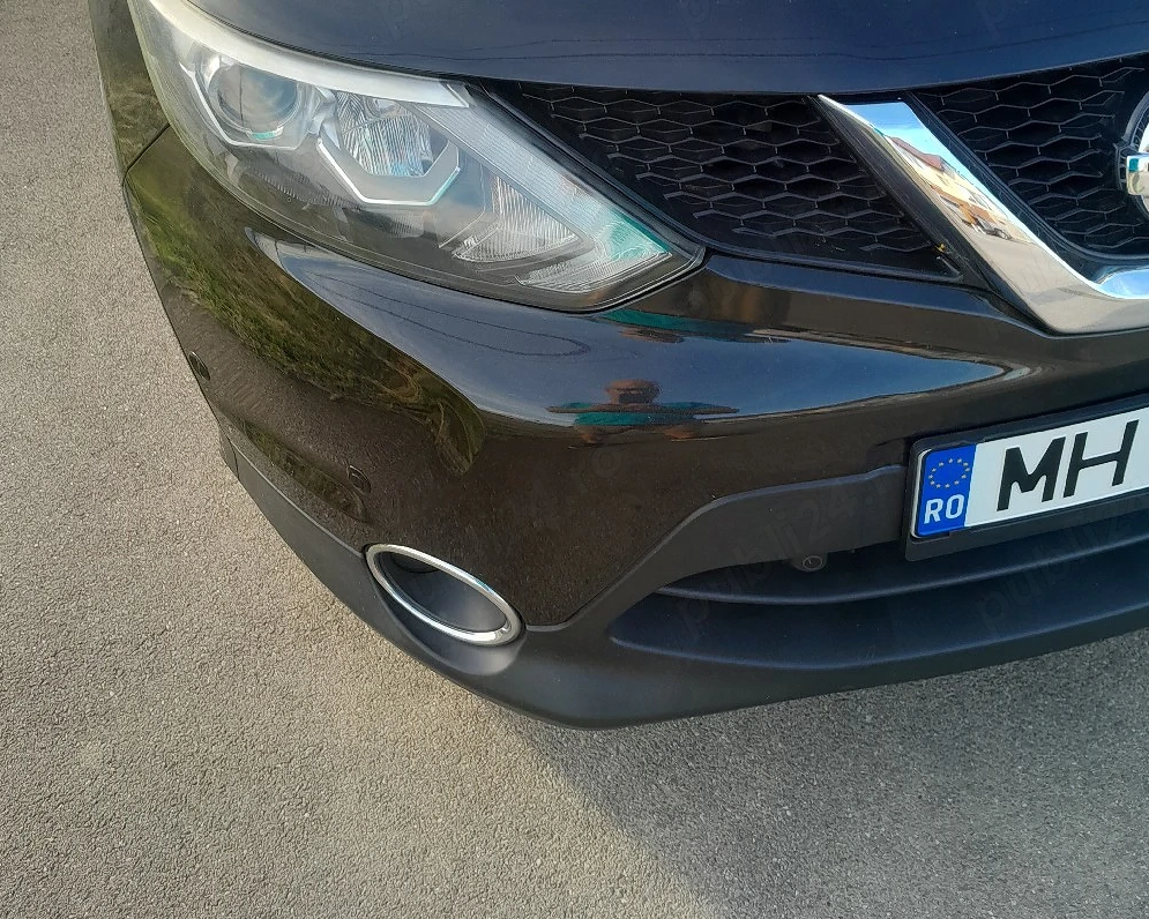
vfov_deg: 42.5
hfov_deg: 52.8
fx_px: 1156
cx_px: 575
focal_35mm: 34
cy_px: 280
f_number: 1.8
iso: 40
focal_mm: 3.98
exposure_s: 1/50
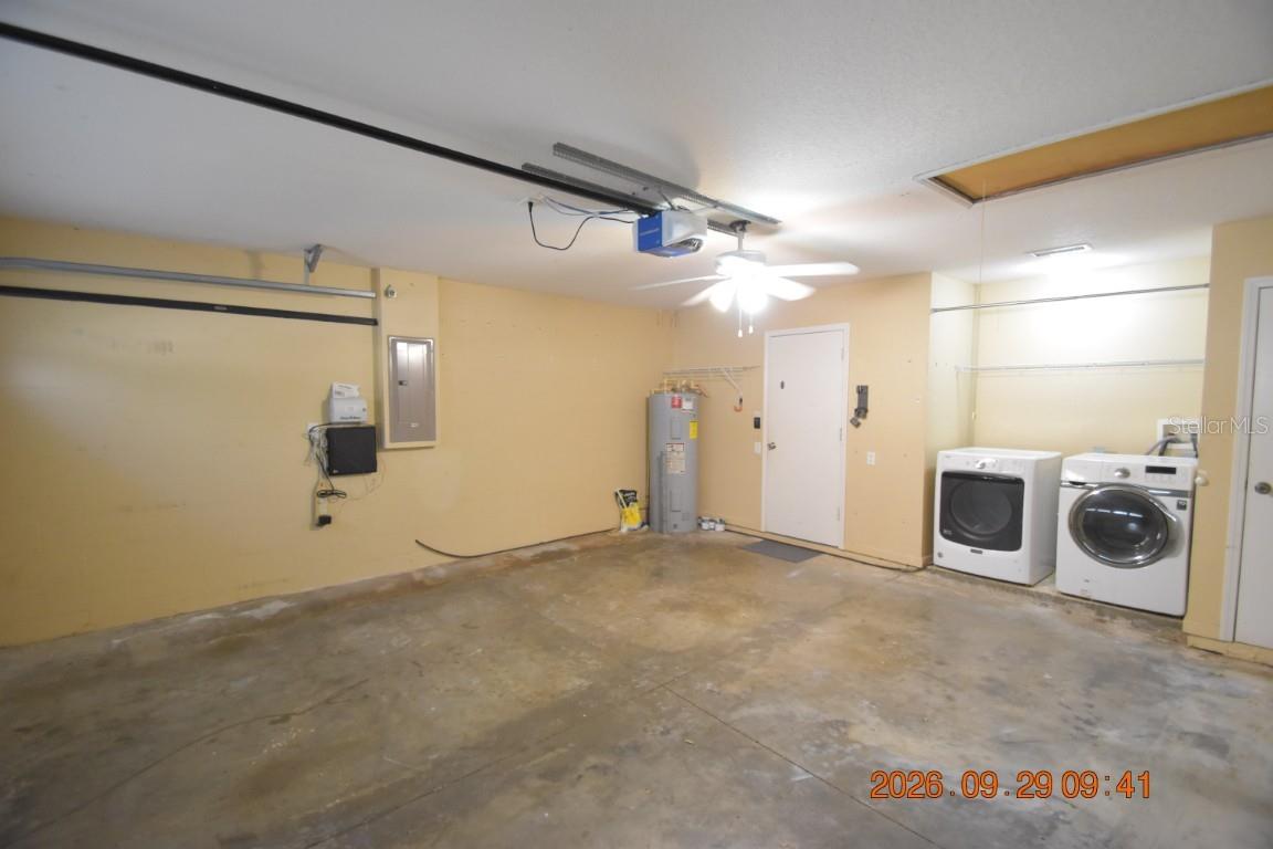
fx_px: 530
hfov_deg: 100.4
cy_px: 424
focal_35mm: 15
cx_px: 636
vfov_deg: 77.3
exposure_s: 1/60
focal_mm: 10
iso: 3200
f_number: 3.5
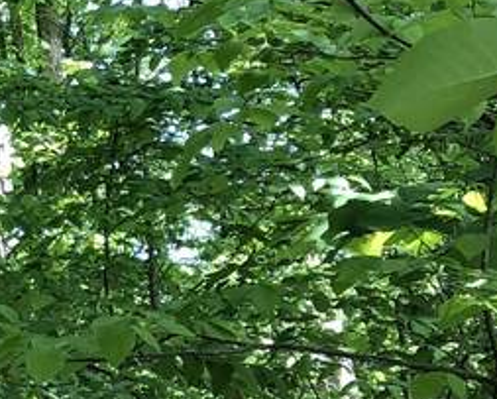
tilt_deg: +1.8
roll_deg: +1.9
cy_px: 415
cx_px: -731
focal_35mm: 138
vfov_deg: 11.1
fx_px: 2032
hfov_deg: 11.4
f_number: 1.8
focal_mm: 3.99
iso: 40
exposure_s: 1/120
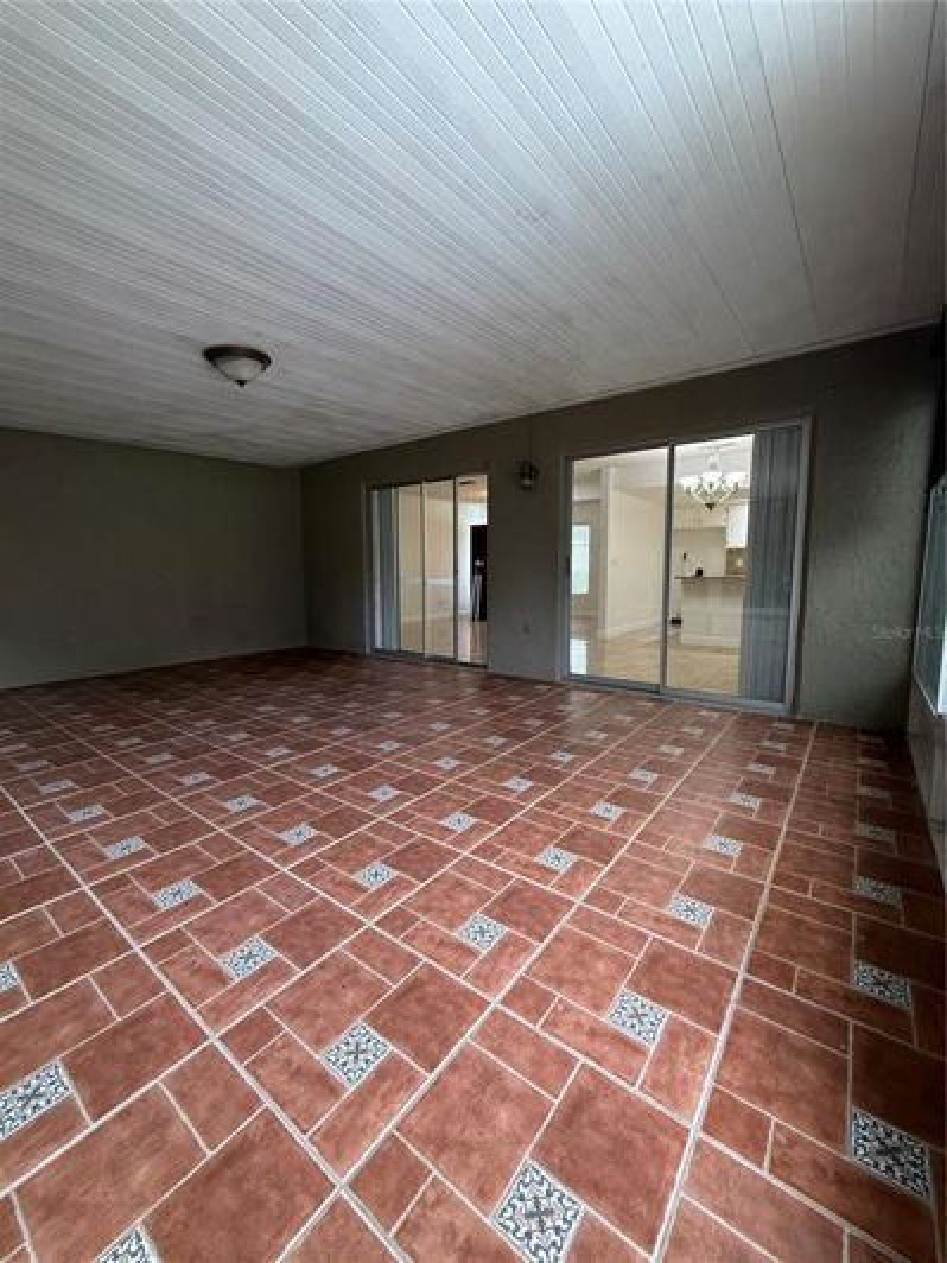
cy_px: 632
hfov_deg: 85.7
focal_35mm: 14
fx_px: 511
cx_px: 474
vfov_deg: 102.1
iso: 400
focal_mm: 2.22
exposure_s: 1/120
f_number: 2.2
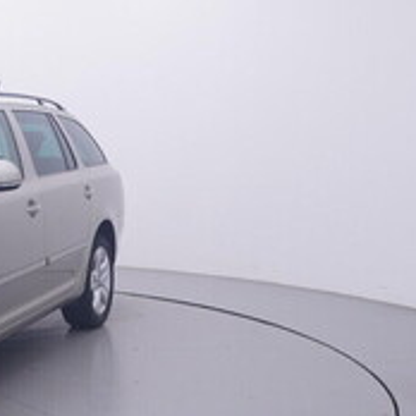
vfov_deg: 28.4
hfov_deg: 25.8
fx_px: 820
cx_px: -66
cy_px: 188
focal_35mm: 60
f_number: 5
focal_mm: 15
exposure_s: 1/80
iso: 200
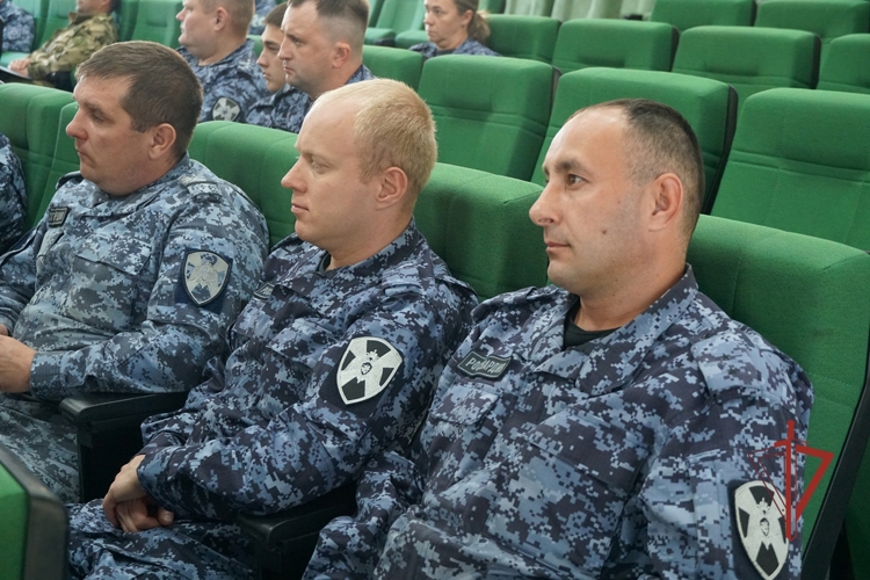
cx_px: 435
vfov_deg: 25.1
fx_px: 1305
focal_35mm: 54
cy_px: 290
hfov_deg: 36.9
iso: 4000
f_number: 4.5
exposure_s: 1/160
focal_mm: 36
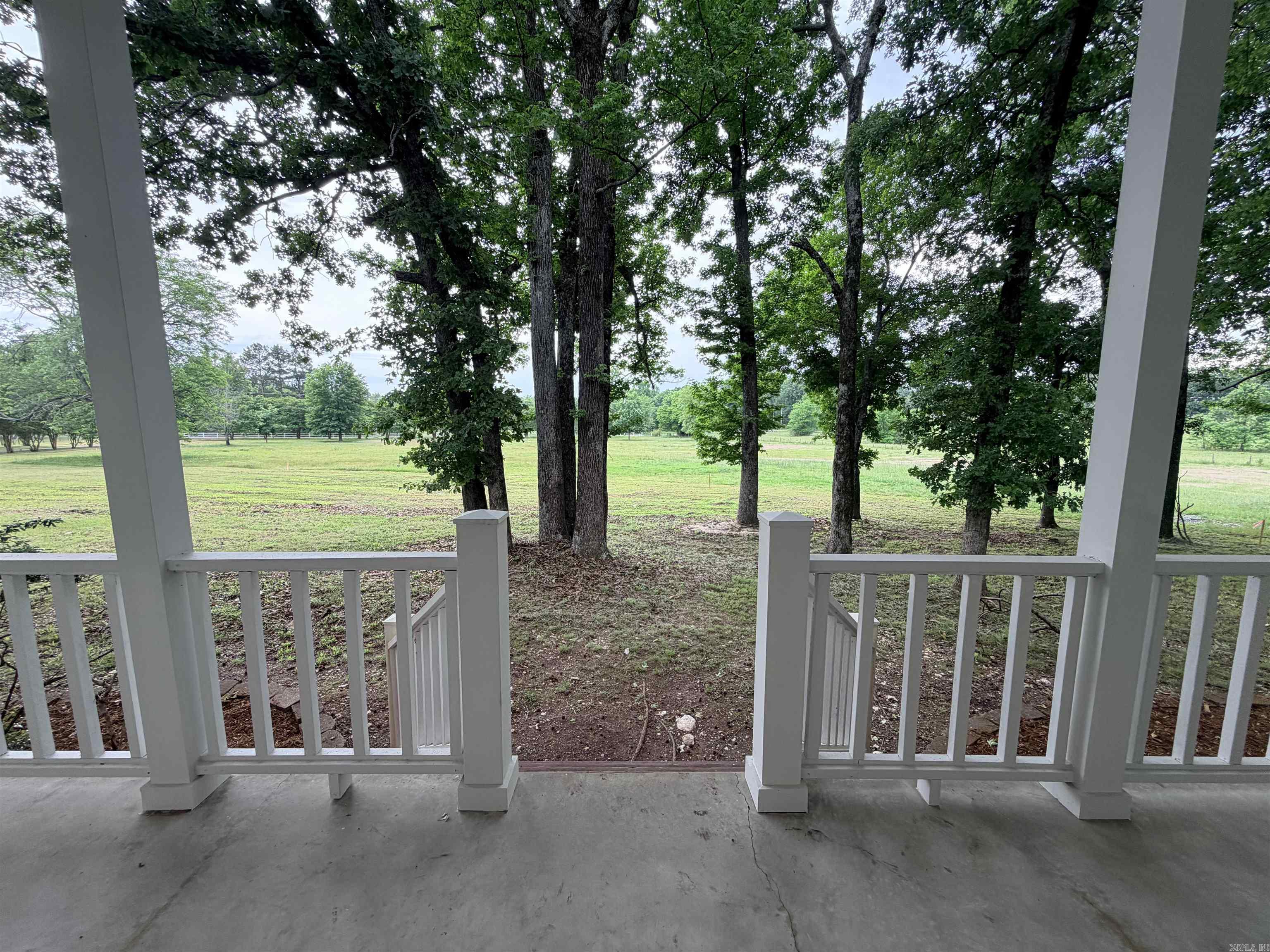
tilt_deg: -7.2
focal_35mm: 14
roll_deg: -0.2
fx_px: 514
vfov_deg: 85.7
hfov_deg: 102.1
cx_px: 635
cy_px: 476
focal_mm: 2.22
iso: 50
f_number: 2.2
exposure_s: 1/135
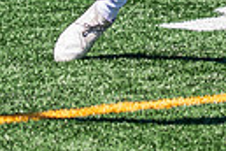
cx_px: 256
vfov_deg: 1.7
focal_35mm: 799
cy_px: -213
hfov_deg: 2.6
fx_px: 5016
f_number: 2.8
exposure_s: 1/2500
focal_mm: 90
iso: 160
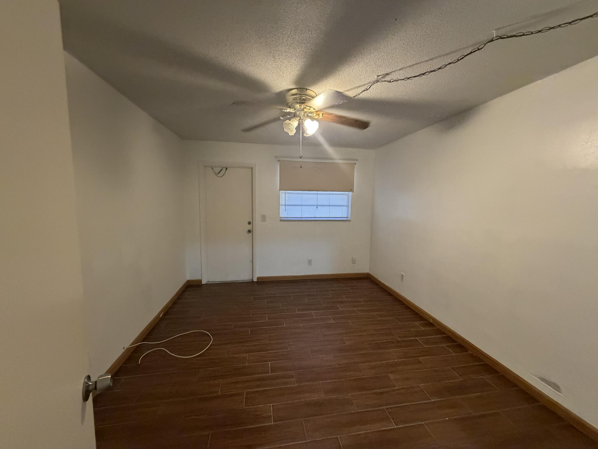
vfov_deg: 85.7
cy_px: 224
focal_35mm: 14
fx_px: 242
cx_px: 299
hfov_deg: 102.1
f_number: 2.2
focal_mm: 2.22
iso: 640
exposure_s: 1/60
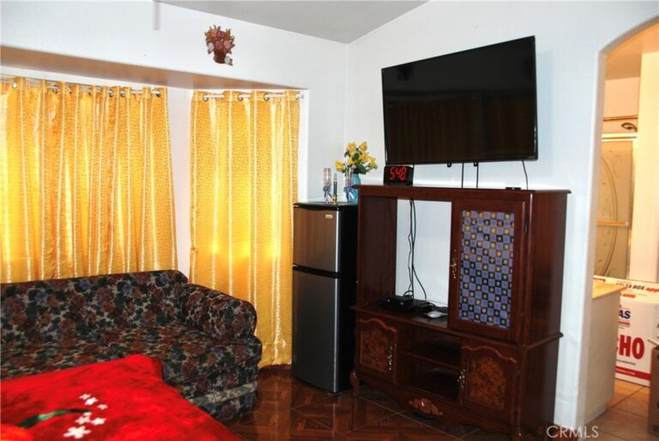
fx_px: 550
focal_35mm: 30
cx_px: 330
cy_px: 220
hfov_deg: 61.9
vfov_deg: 43.7
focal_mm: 20
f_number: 3.8
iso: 200
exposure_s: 1/60
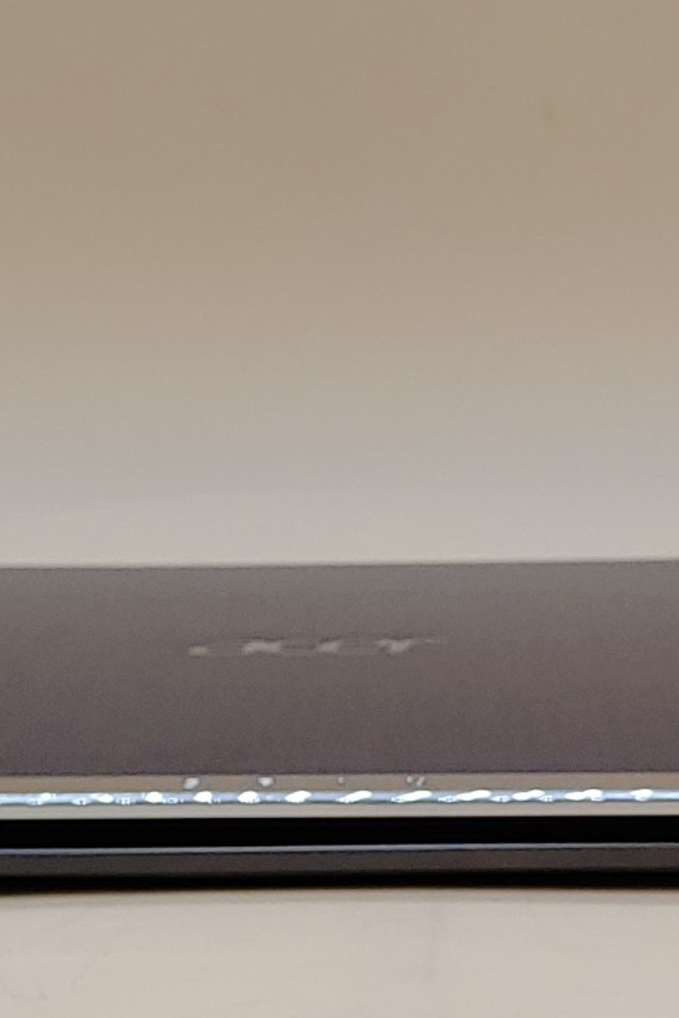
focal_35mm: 103
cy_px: 718
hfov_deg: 13.3
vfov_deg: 19.7
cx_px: 303
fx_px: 2912
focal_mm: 4.36
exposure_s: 1/162
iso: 50
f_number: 1.8
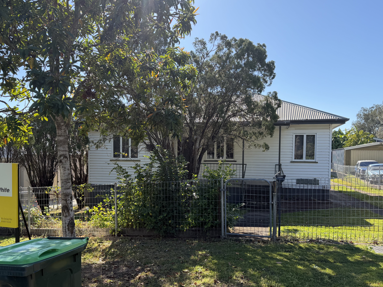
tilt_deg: -0.5
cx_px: 172
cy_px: 163
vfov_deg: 48.1
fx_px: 321
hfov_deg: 61.5
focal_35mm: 29
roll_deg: -0.1
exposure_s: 1/1727
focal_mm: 6.76
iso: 100
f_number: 1.78
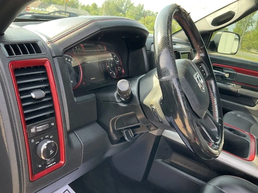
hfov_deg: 61.7
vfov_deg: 48.2
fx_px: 216
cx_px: 129
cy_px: 96
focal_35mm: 29
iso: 50
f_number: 1.8
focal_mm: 3
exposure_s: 1/122
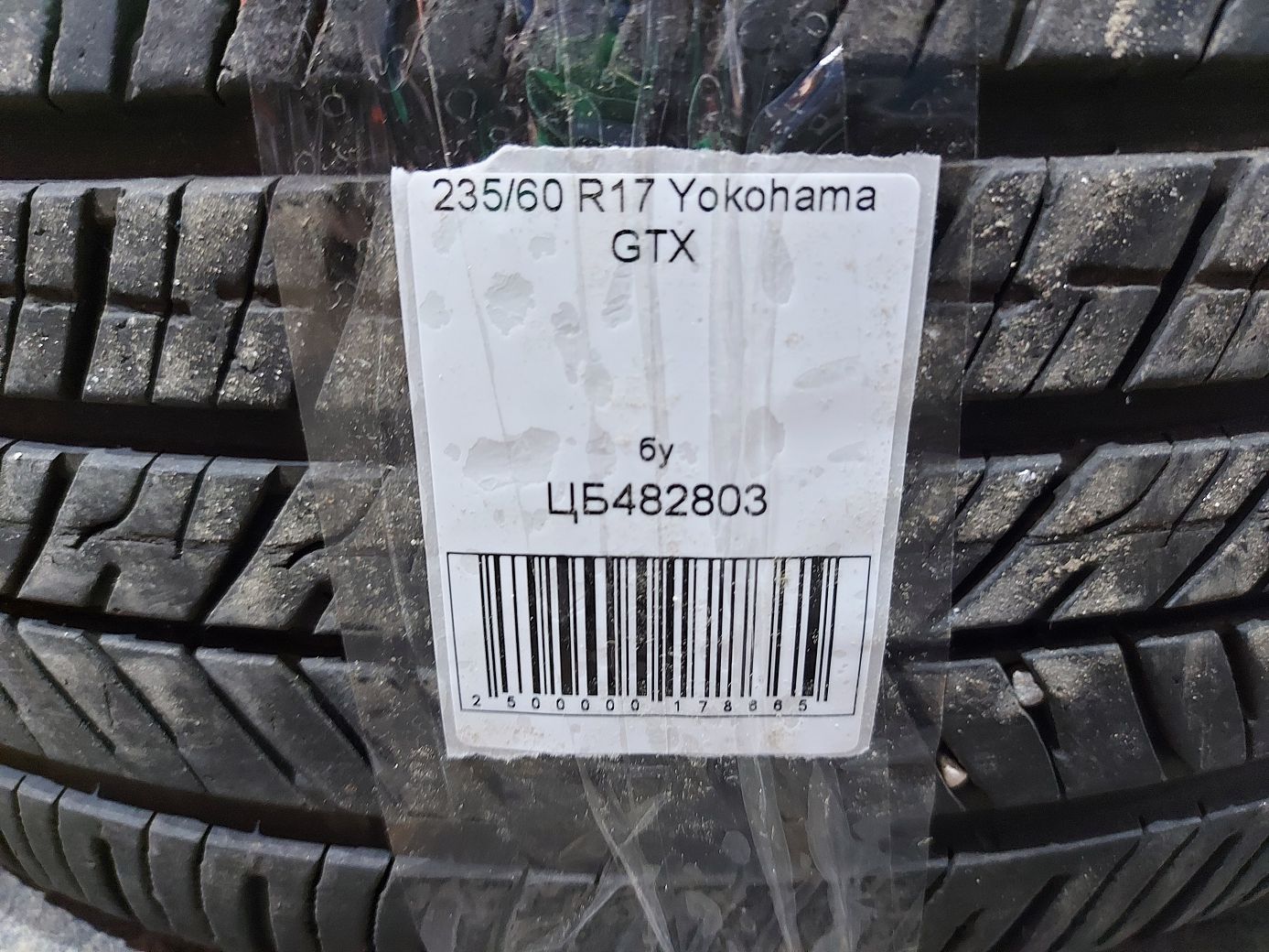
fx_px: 880
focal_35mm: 24
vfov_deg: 56.8
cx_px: 634
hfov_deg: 71.6
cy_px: 476
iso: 500
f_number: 1.8
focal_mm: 5.23
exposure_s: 1/25
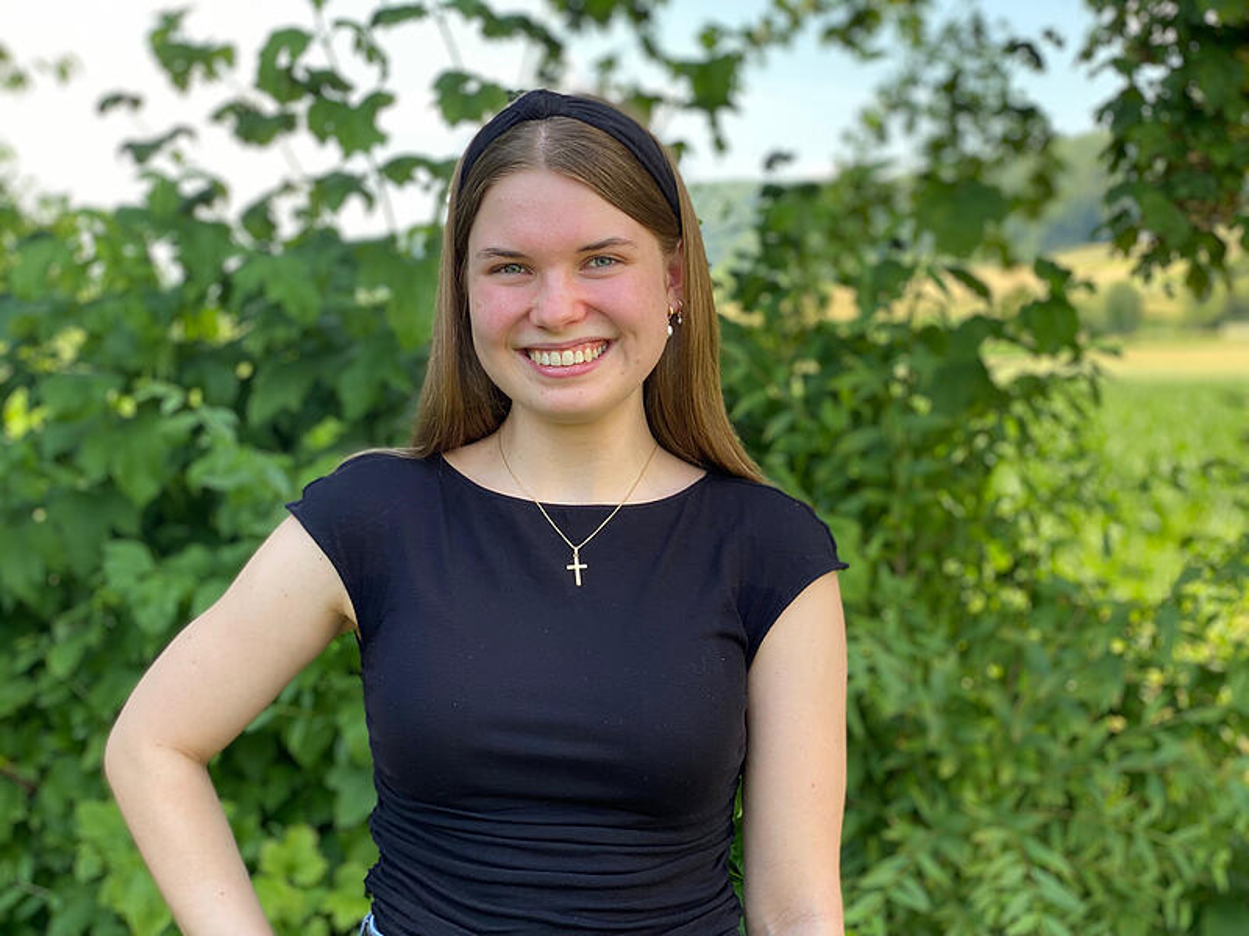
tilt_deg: -3.7
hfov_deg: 36.8
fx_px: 1876
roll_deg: +0.4
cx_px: 624
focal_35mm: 52
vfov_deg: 28.0
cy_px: 468
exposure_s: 1/163
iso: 20
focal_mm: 6
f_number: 2
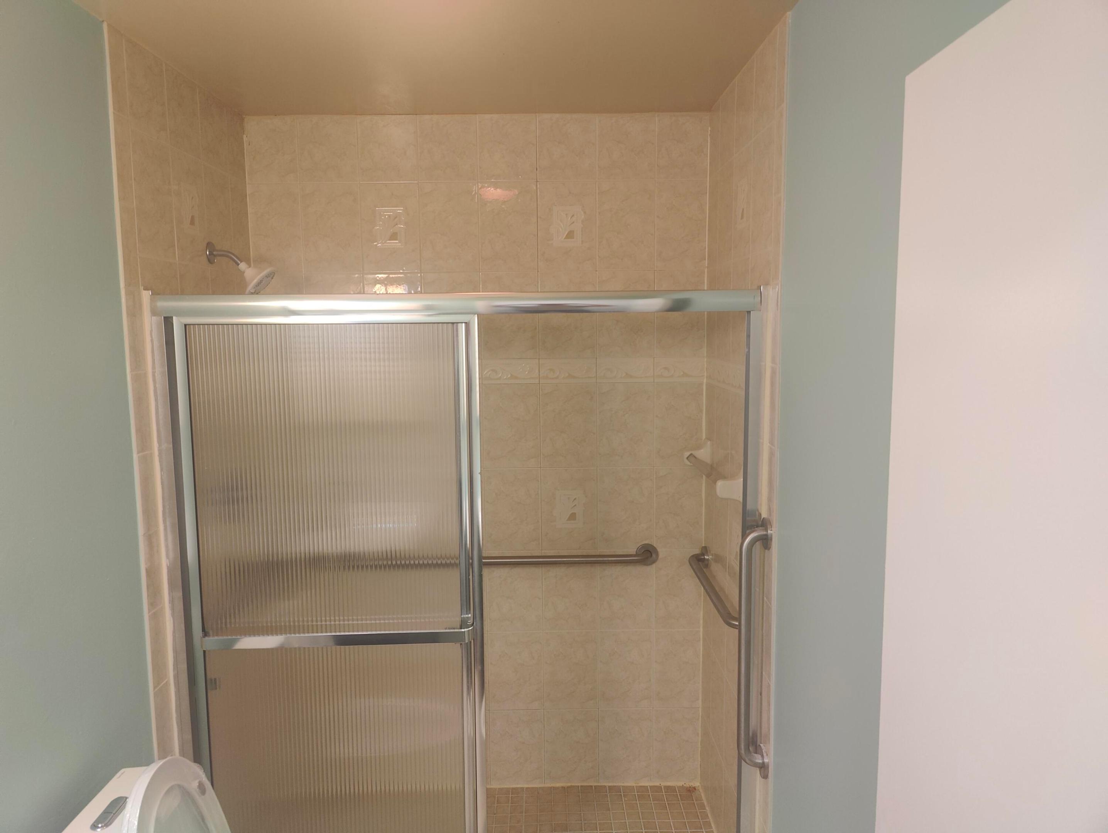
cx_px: 554
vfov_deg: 59.0
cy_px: 416
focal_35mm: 23
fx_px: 737
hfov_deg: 73.9
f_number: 1.8
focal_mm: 6.06
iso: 640
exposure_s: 1/120
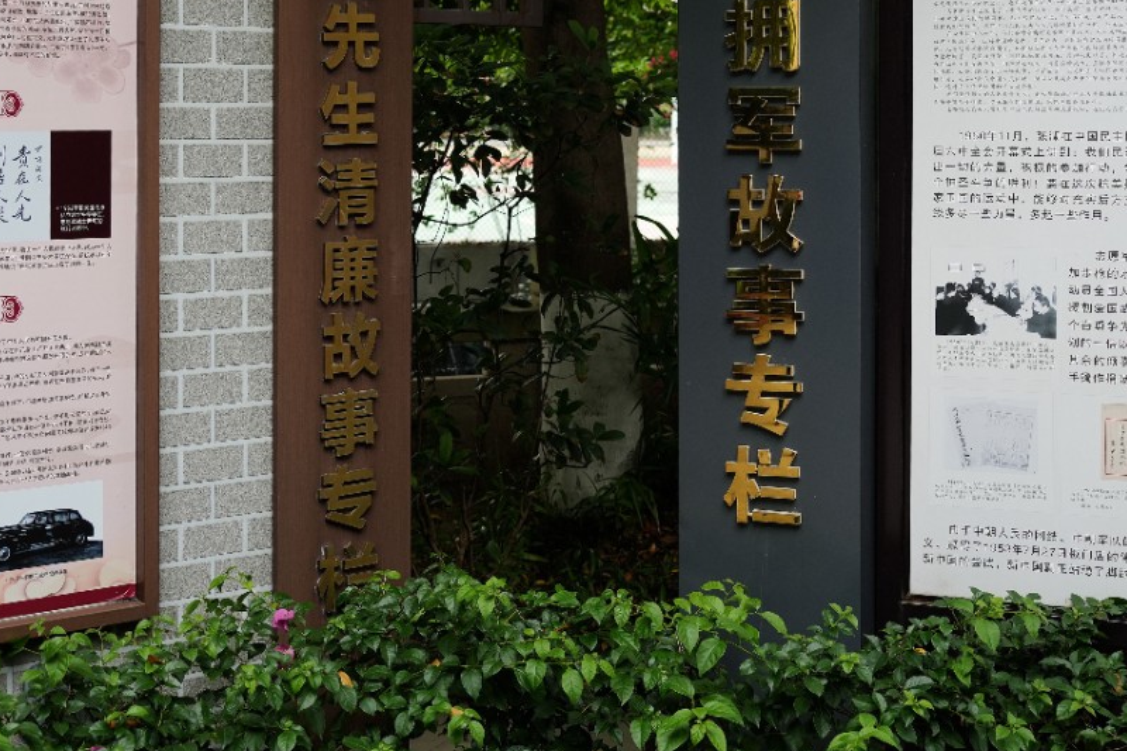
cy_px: 128
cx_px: 559
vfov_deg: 23.7
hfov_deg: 35.6
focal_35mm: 56
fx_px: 1753
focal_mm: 32
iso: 320
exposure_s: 1/160
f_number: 4
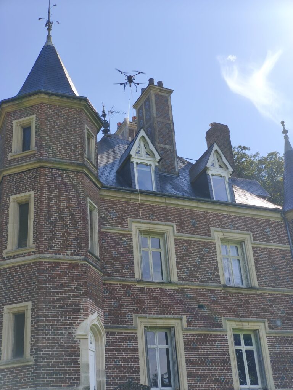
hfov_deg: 29.1
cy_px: 195
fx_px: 564
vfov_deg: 38.2
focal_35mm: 50
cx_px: 146
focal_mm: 7.1
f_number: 1.9
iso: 50
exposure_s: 1/858
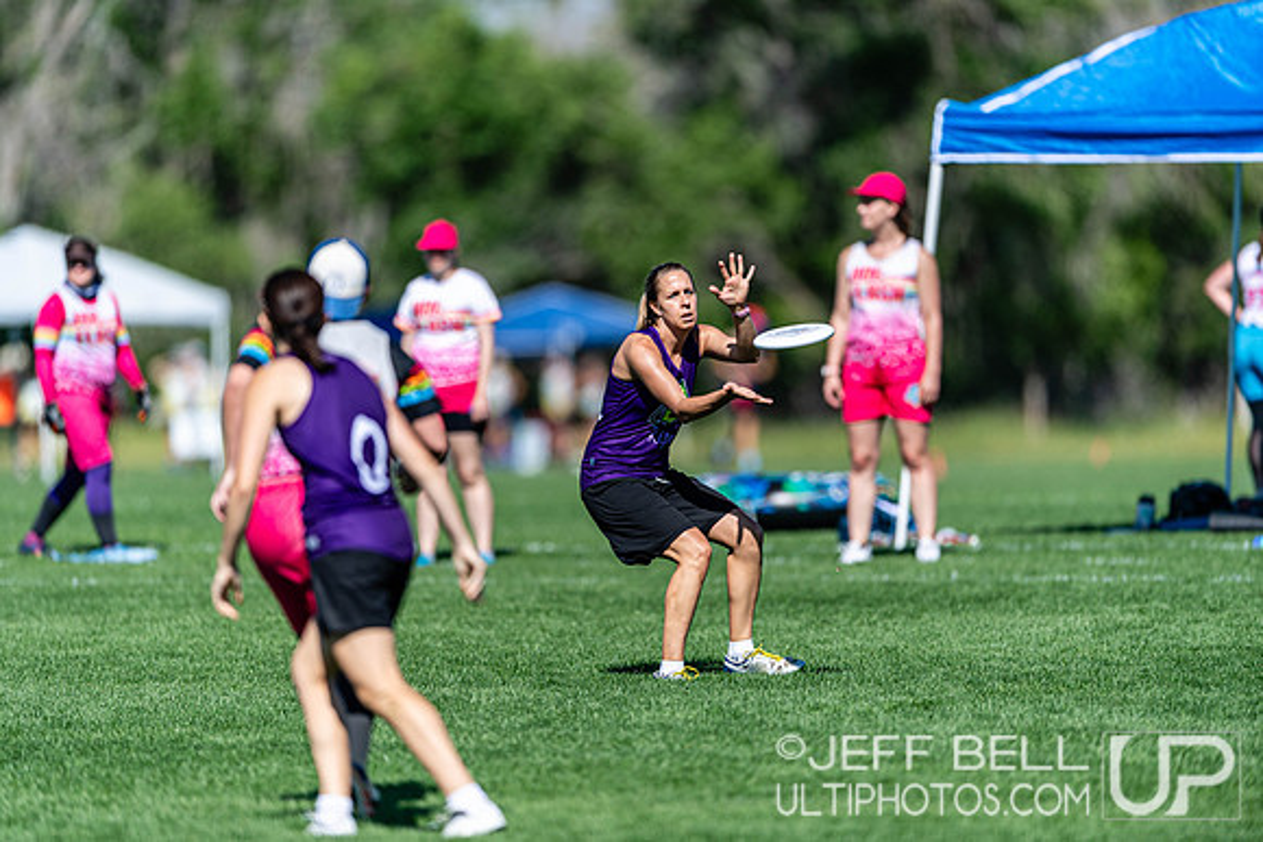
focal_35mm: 400
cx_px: 632
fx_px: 14036
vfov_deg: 3.4
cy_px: 421
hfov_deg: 5.2
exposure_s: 1/2500
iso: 110
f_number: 2.8
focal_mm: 400
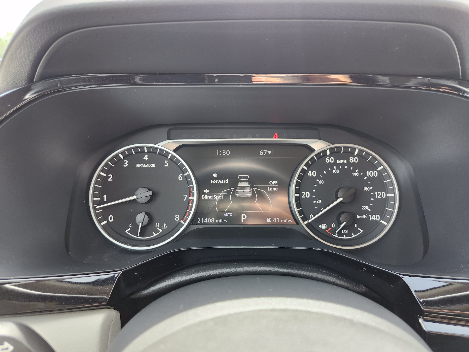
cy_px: 176
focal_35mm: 23
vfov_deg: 58.9
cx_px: 234
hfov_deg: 73.9
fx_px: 312
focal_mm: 5.54
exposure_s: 1/180
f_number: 1.8
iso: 160
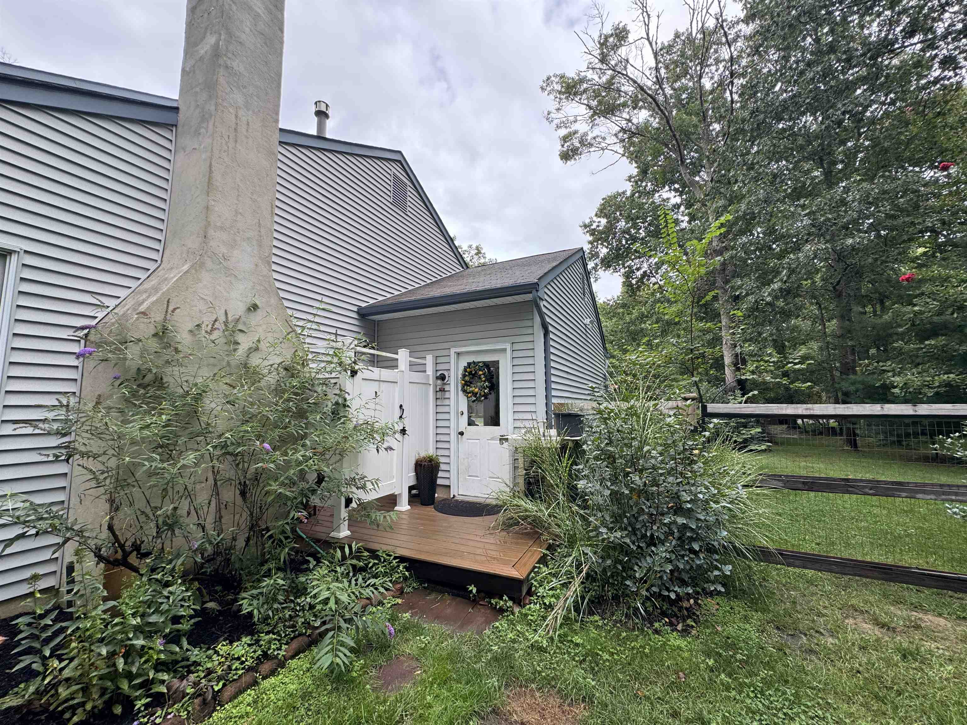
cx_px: 484
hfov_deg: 102.1
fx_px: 391
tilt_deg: +5.8
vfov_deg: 85.7
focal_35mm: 14
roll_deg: +0.0
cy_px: 362
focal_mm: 2.22
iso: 40
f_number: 2.2
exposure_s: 1/223
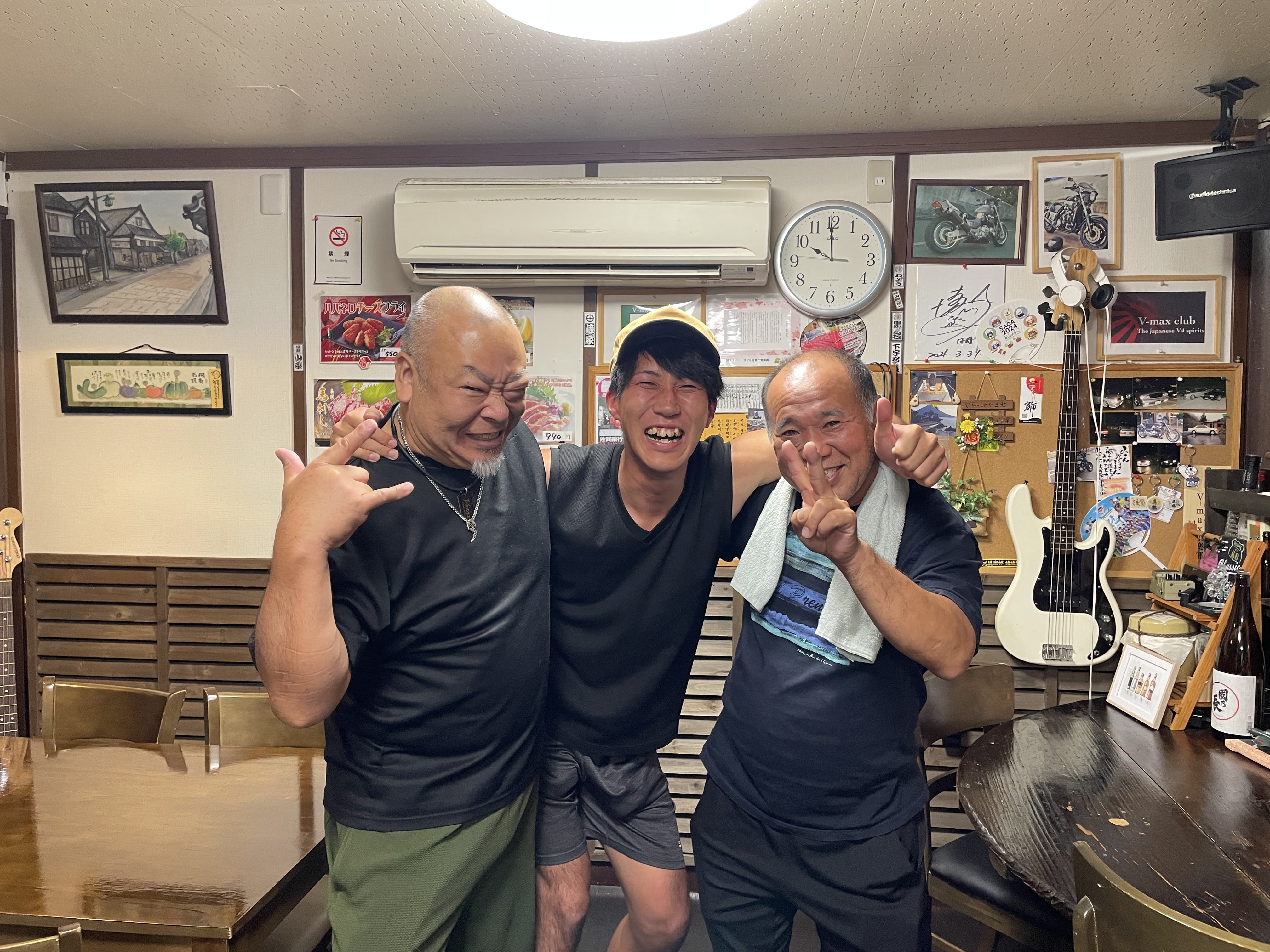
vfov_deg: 53.1
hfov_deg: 67.3
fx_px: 954
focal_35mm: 26
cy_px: 476
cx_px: 635
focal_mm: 4.2
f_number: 1.6
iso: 125
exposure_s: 1/44
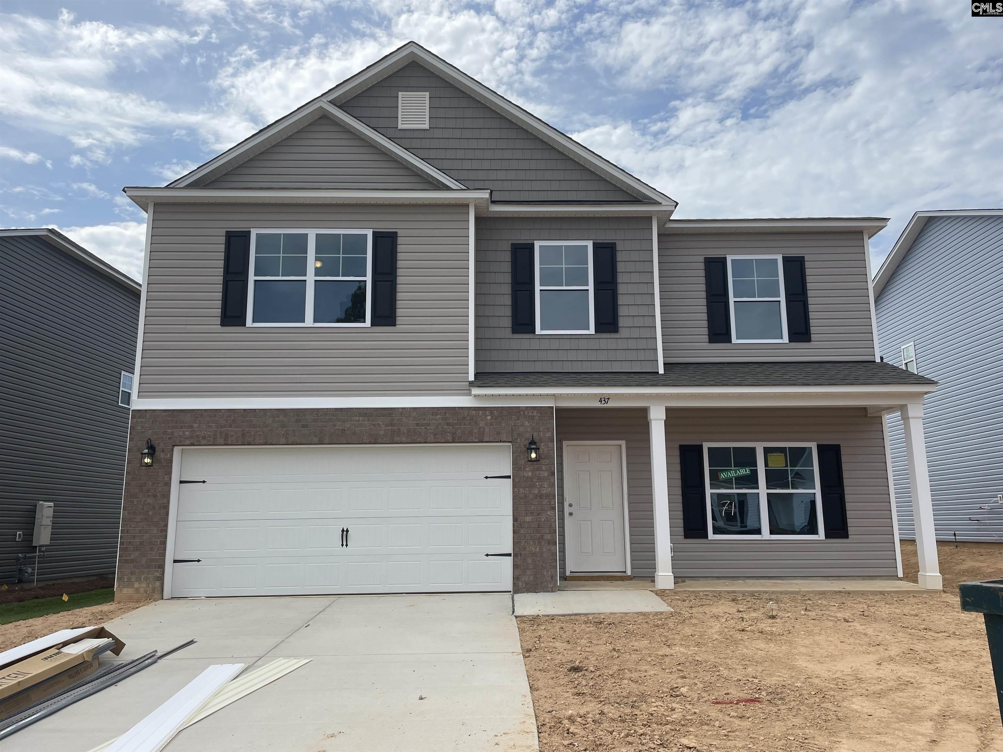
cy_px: 376
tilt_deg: +11.4
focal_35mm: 26
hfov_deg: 67.3
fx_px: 753
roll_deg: +1.1
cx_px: 502
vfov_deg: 53.1
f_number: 1.6
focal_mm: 4.2
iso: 32
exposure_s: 1/5051
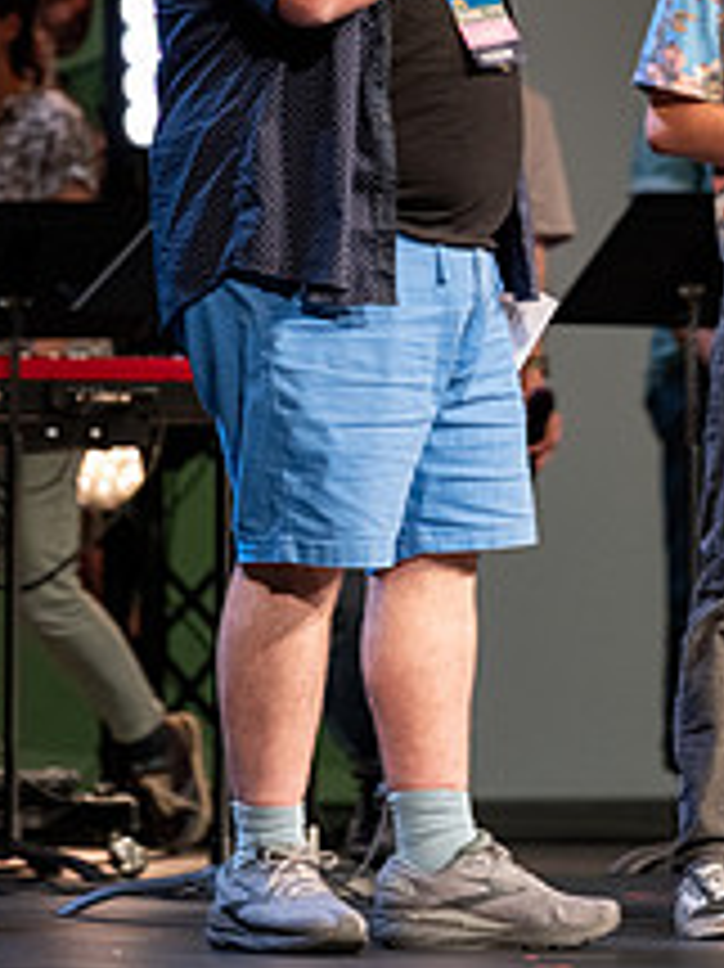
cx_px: 643
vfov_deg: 4.7
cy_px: 234
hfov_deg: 3.5
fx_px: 11780
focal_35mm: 422
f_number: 2.8
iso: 1000
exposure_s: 1/210
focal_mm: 140
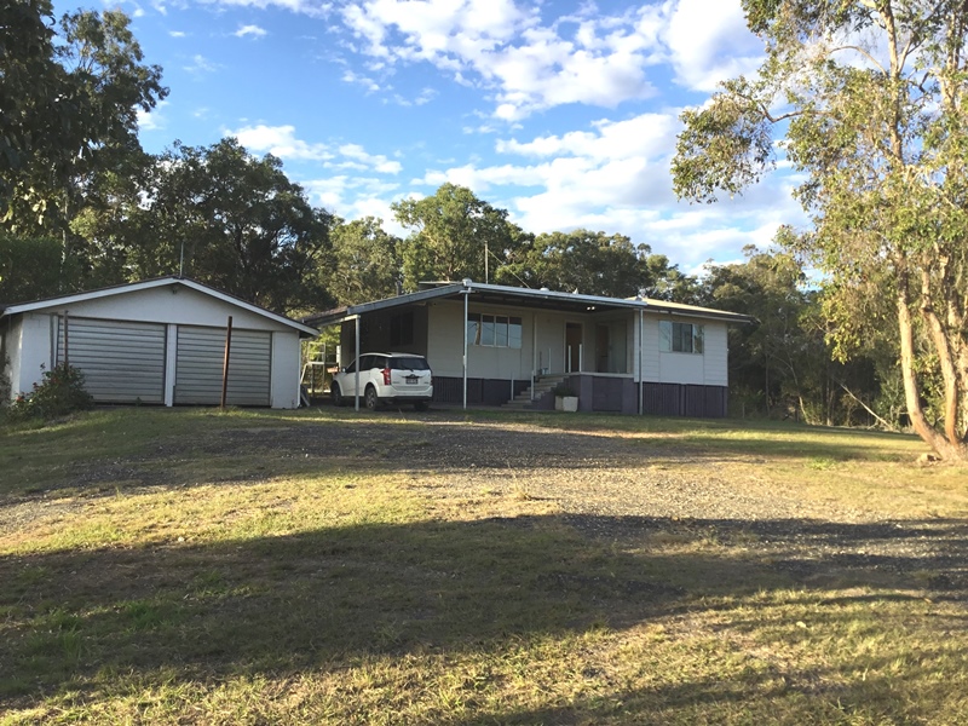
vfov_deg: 45.4
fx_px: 867
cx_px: 484
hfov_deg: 58.4
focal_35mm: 31
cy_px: 363
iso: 25
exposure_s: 1/509
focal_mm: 3.3
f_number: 2.4
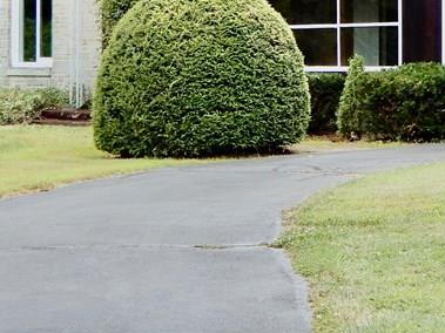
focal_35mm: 154
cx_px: 507
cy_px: -19
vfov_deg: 9.5
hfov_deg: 12.6
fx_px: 1979
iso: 80
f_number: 4.5
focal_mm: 10.2
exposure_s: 1/100
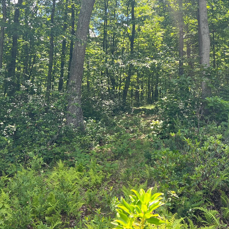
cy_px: 72
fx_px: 322
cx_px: 135
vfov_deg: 38.6
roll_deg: -1.7
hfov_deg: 39.0
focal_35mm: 43
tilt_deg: +9.7
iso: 50
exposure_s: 1/700
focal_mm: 5.7
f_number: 1.5
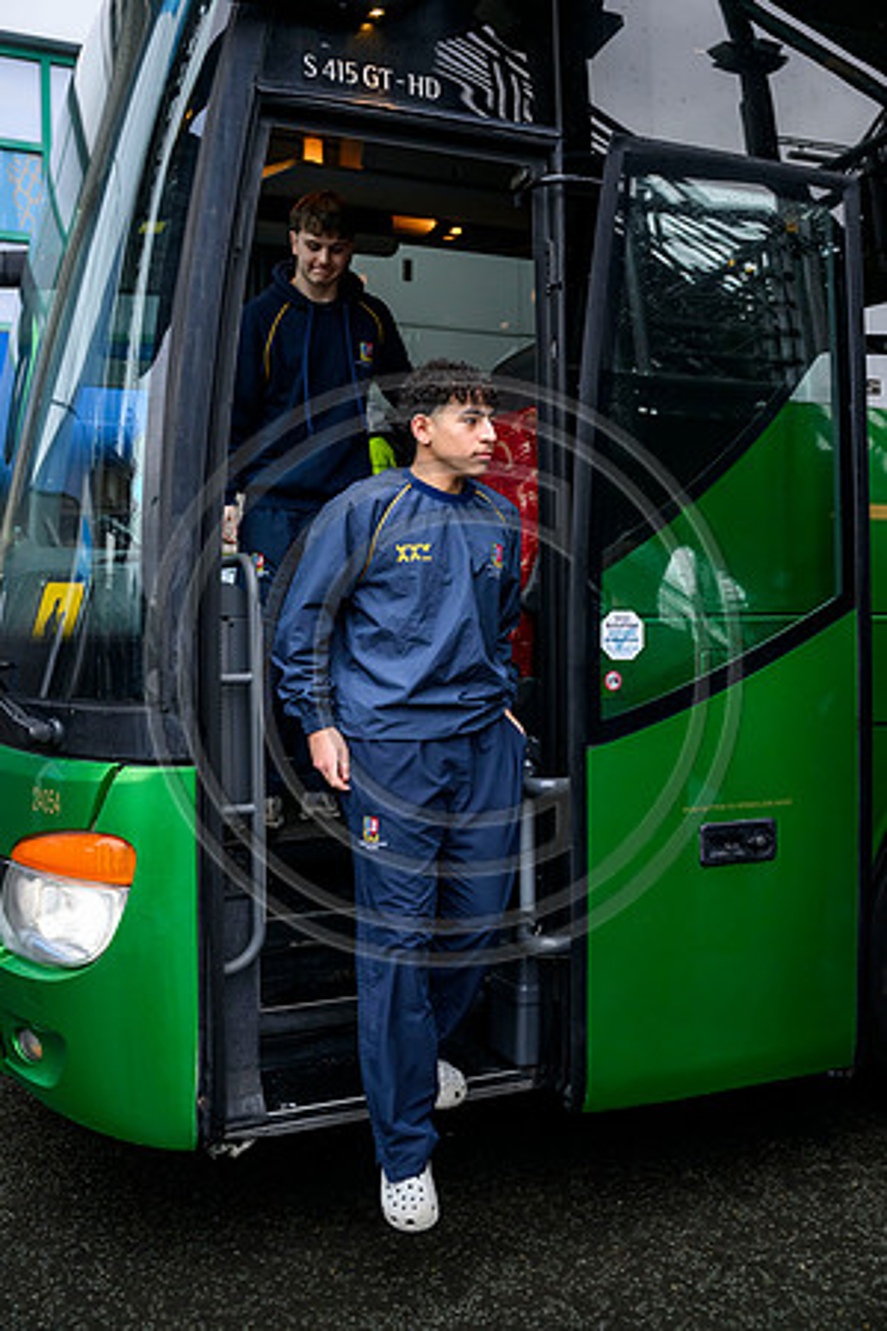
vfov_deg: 55.1
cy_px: 666
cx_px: 444
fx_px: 1275
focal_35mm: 34
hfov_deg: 38.4
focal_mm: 34.5
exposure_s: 1/800
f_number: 3.5
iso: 3200
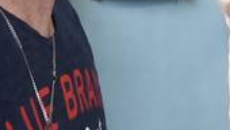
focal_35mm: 96
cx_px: 231
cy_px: -122
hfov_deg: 21.4
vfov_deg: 11.5
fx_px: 586
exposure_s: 1/25
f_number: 2.2
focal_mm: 2.24
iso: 1250
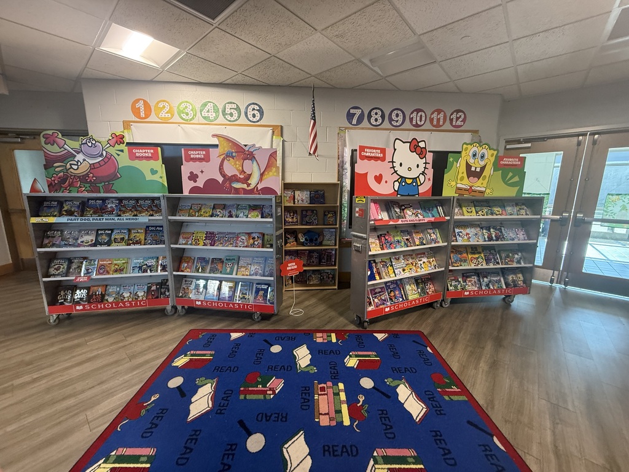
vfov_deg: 85.7
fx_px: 254
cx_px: 314
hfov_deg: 102.1
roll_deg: -0.5
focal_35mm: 14
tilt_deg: -10.9
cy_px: 236
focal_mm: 2.22
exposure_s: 1/67
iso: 320
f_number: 2.2
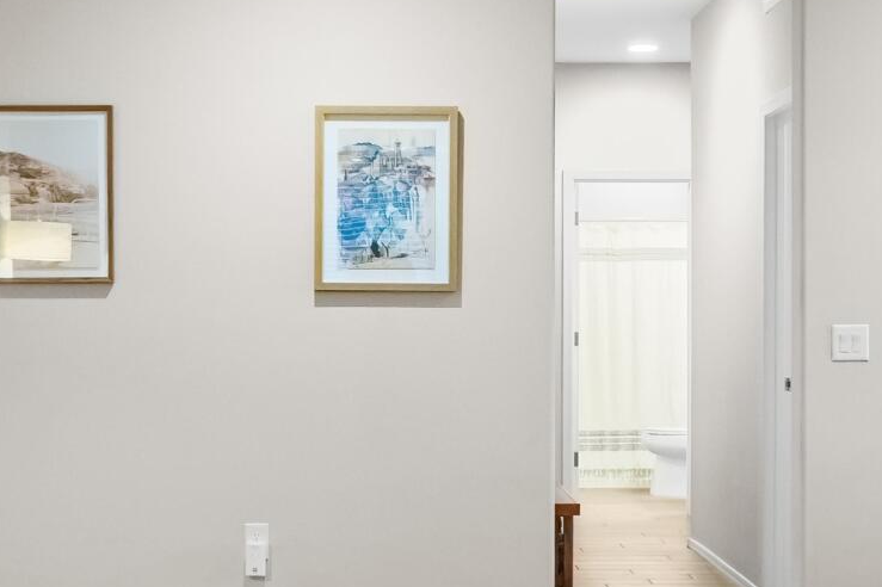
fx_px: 1690
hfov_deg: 29.2
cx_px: 369
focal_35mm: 69
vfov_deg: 19.7
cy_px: 353
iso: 1250
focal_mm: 17
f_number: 14
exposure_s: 1/2.5
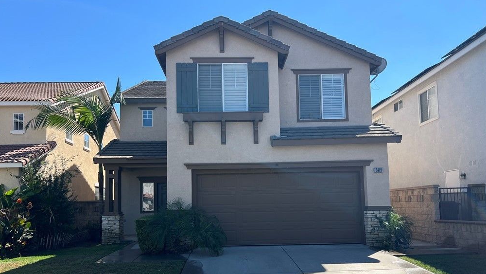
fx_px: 374
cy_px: 175
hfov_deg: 66.1
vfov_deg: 39.9
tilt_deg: +4.7
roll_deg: +1.3
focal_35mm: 29
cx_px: 239
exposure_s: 1/3077
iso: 50
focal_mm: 5.7
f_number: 1.5
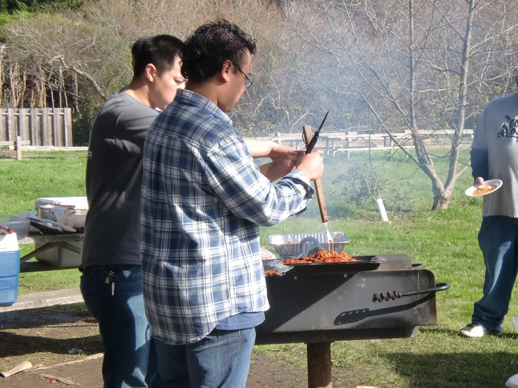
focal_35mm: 81
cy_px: 194
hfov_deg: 24.1
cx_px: 259
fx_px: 1212
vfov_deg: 18.2
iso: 64
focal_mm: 14.49
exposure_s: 1/160
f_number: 5
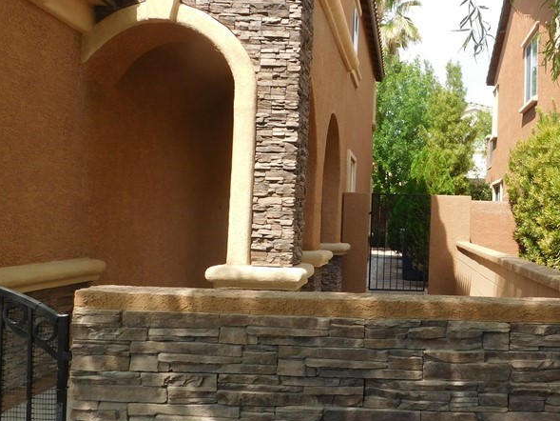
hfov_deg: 44.8
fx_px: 647
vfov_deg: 36.0
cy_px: 204
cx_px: 438
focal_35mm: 40
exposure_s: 1/800
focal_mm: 4
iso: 125
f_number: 3
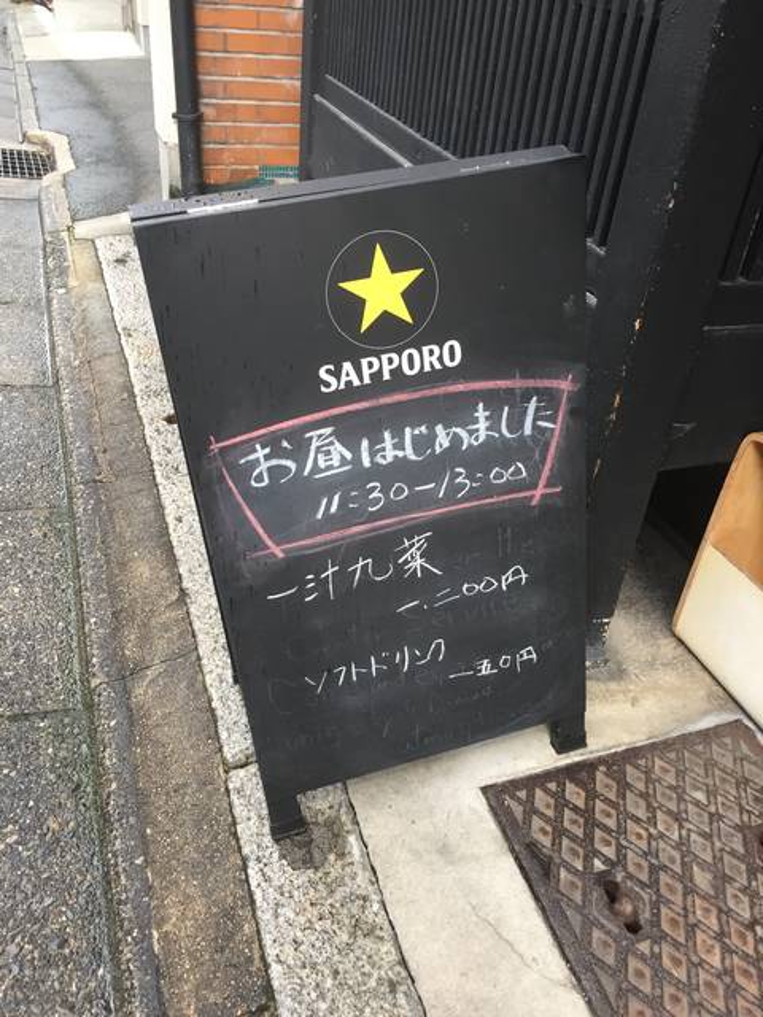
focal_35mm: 29
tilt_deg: -32.2
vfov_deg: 61.7
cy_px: 508
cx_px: 382
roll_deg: -4.4
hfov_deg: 48.2
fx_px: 852
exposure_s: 1/30
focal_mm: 4.15
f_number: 2.2
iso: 32
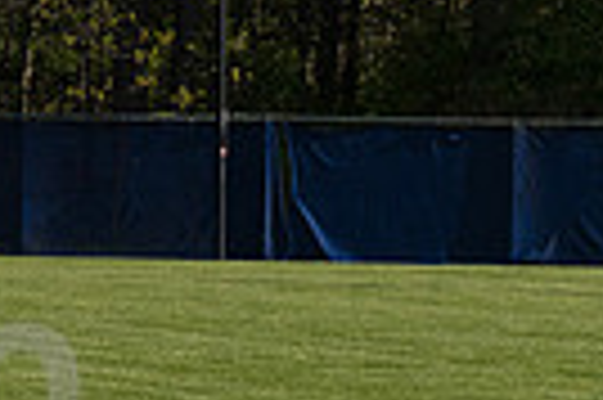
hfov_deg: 4.5
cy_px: 449
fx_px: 7612
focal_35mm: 455
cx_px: -58
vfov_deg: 3.0
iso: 250
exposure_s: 1/1600
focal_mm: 70
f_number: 5.6
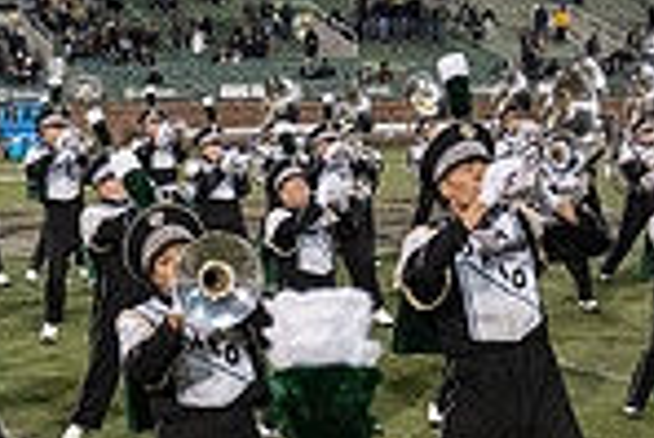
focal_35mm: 94
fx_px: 1709
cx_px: 274
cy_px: 745
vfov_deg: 13.4
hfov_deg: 21.6
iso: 2000
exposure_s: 1/500
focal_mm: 24
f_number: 4
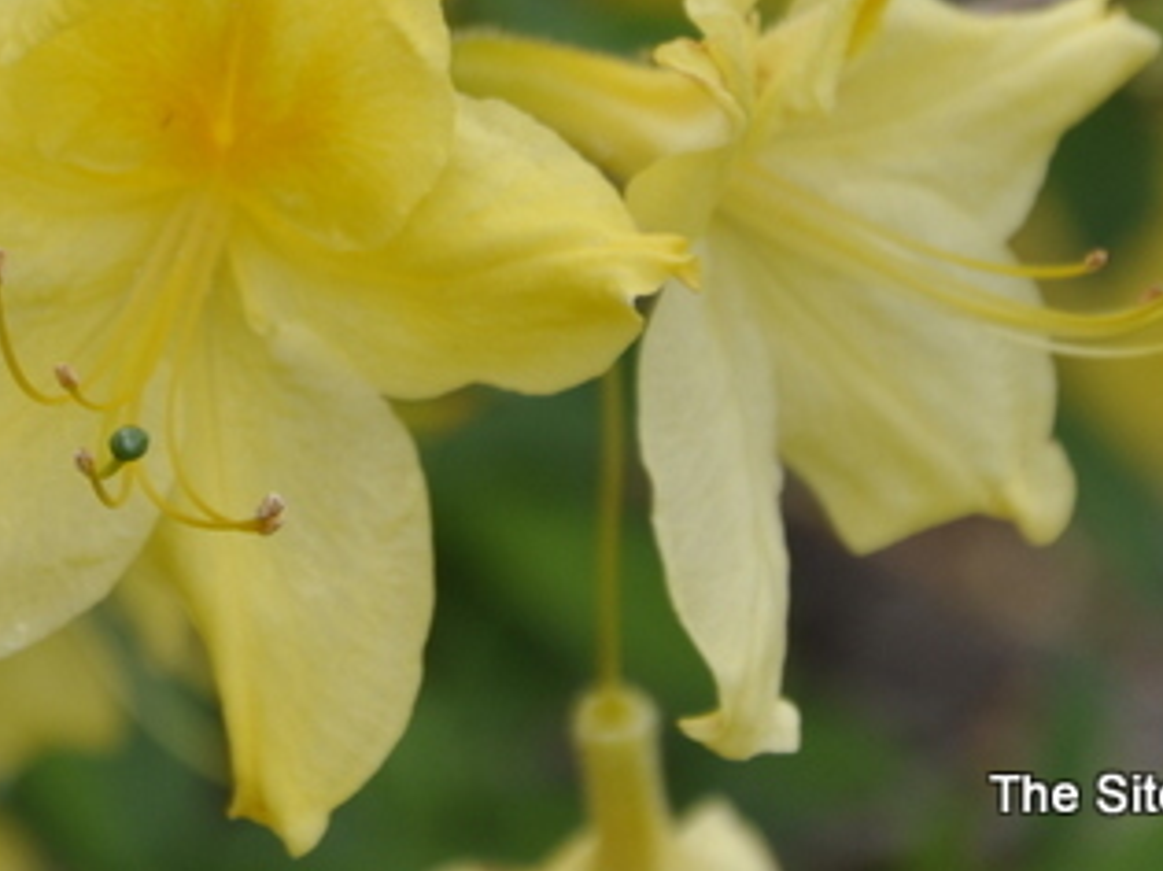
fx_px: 10452
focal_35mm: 311
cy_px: -96
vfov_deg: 4.8
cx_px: 22
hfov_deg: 6.4
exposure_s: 1/250
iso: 200
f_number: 8
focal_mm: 85
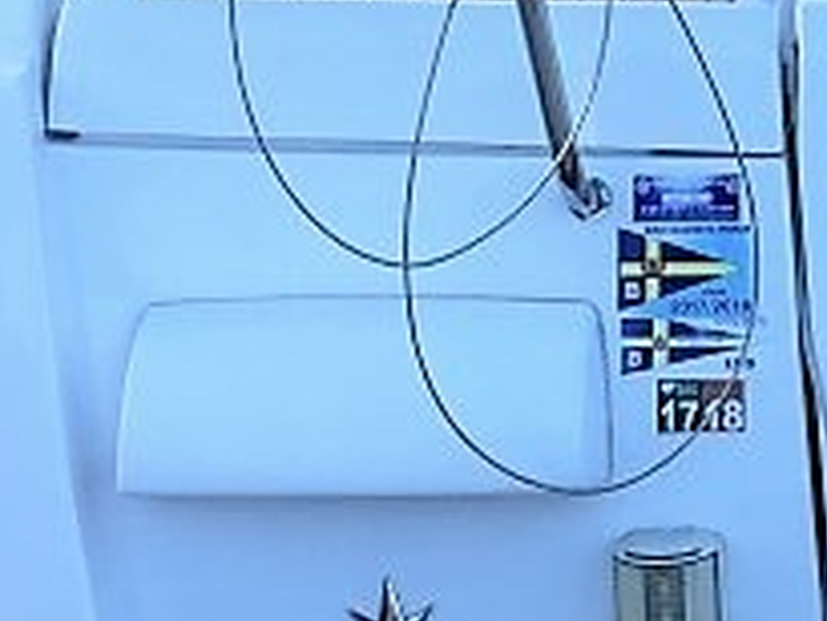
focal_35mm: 145
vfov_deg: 9.9
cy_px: -347
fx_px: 3466
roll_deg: -0.4
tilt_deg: -12.0
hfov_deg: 13.0
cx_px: 1182
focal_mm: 4.15
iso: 25
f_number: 2.2
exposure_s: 1/300
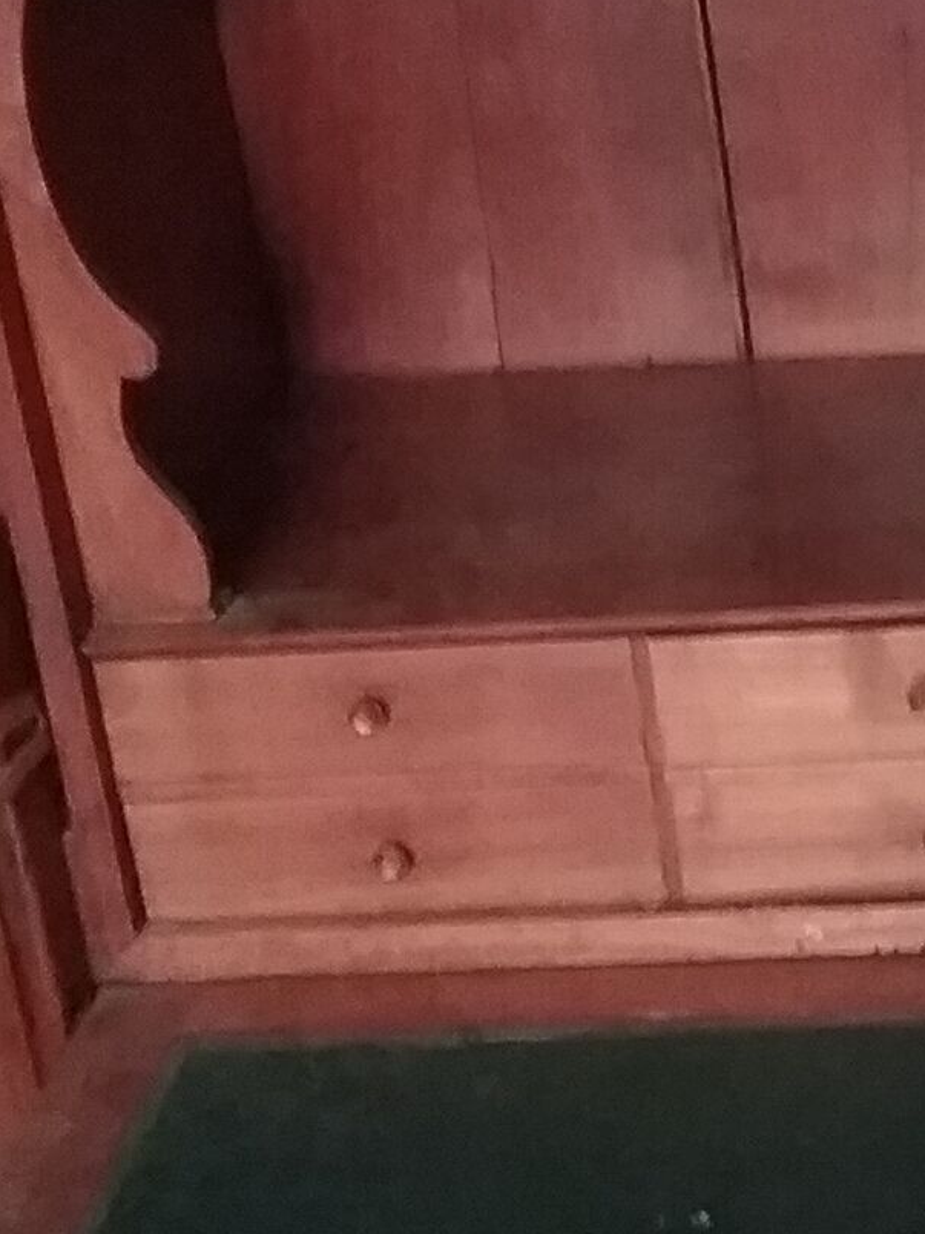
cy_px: 546
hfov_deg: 14.3
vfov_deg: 19.6
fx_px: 3563
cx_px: 1097
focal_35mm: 100
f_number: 2.2
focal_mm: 3.3
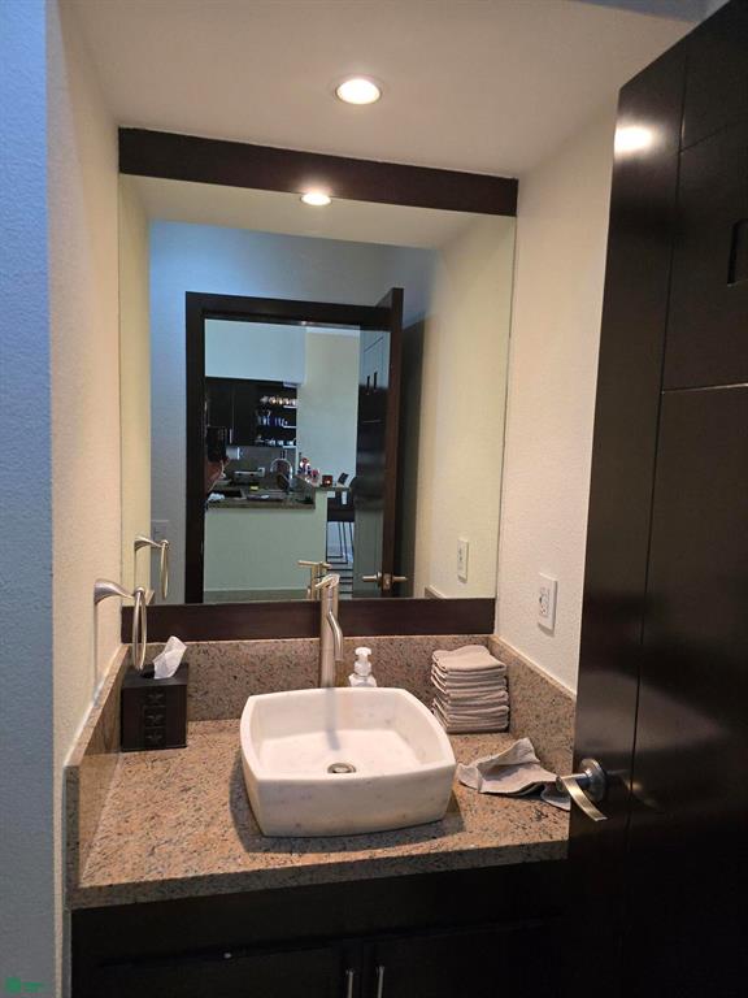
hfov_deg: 58.9
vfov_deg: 73.9
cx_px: 374
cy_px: 499
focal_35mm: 23
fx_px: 663
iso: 500
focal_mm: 6.3
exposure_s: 1/120
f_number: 1.7
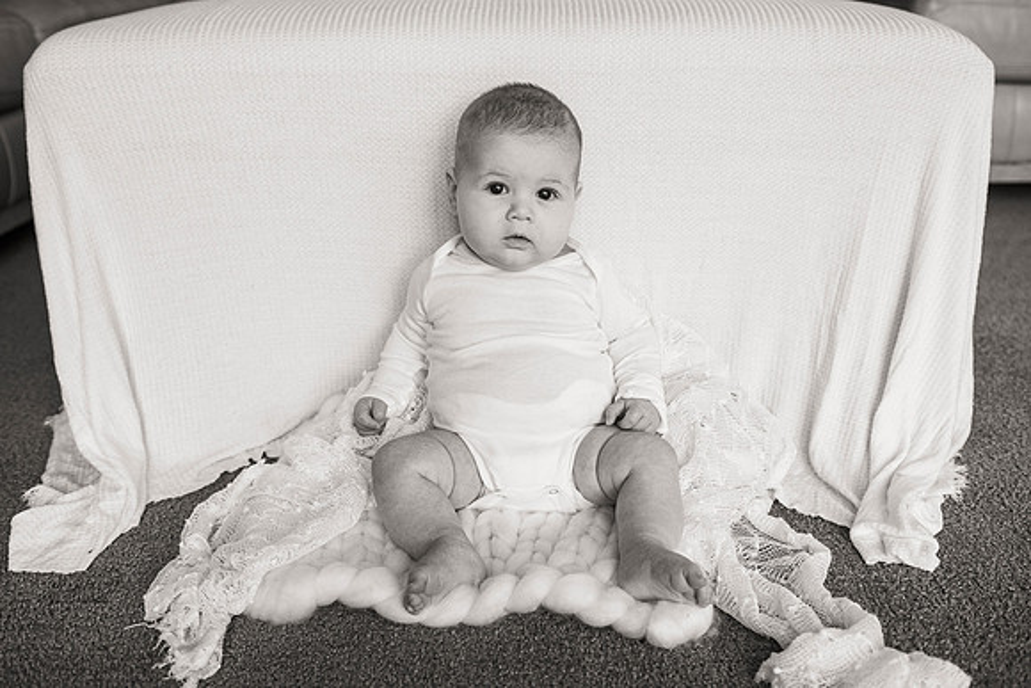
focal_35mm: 35
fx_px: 1013
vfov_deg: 37.5
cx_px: 510
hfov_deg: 53.9
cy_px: 308
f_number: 3.5
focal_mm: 32
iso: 800
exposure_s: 1/320
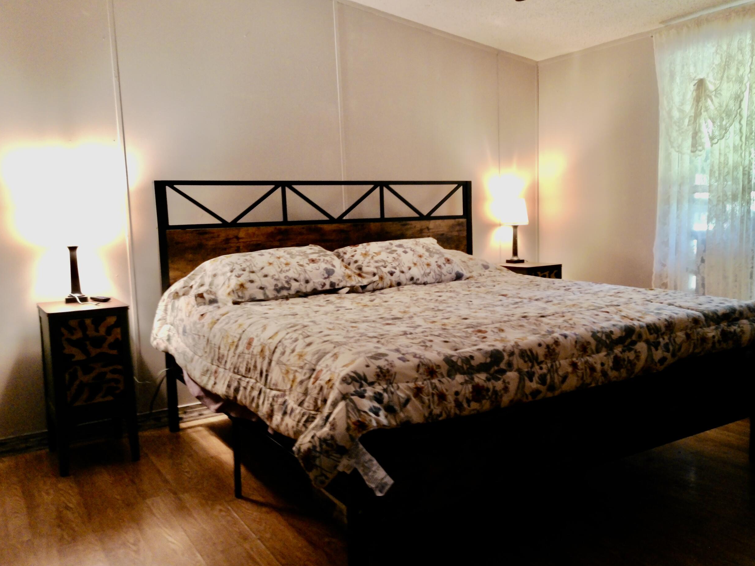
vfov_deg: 61.1
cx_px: 435
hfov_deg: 75.9
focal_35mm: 22
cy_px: 284
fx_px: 480
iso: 400
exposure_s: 1/15
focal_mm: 3.37
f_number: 1.8
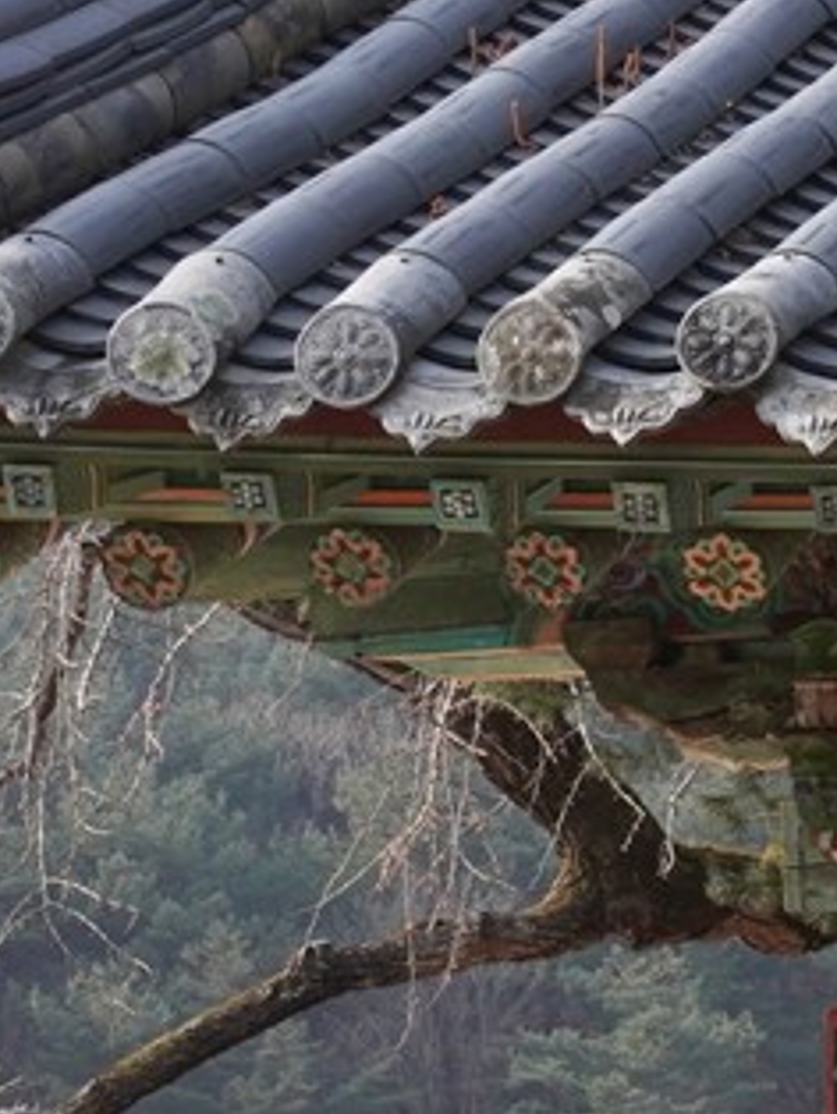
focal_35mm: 196
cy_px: 1593
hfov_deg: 6.6
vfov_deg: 9.8
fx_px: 6310
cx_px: 2883
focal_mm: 32
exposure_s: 1/100
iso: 400
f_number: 16
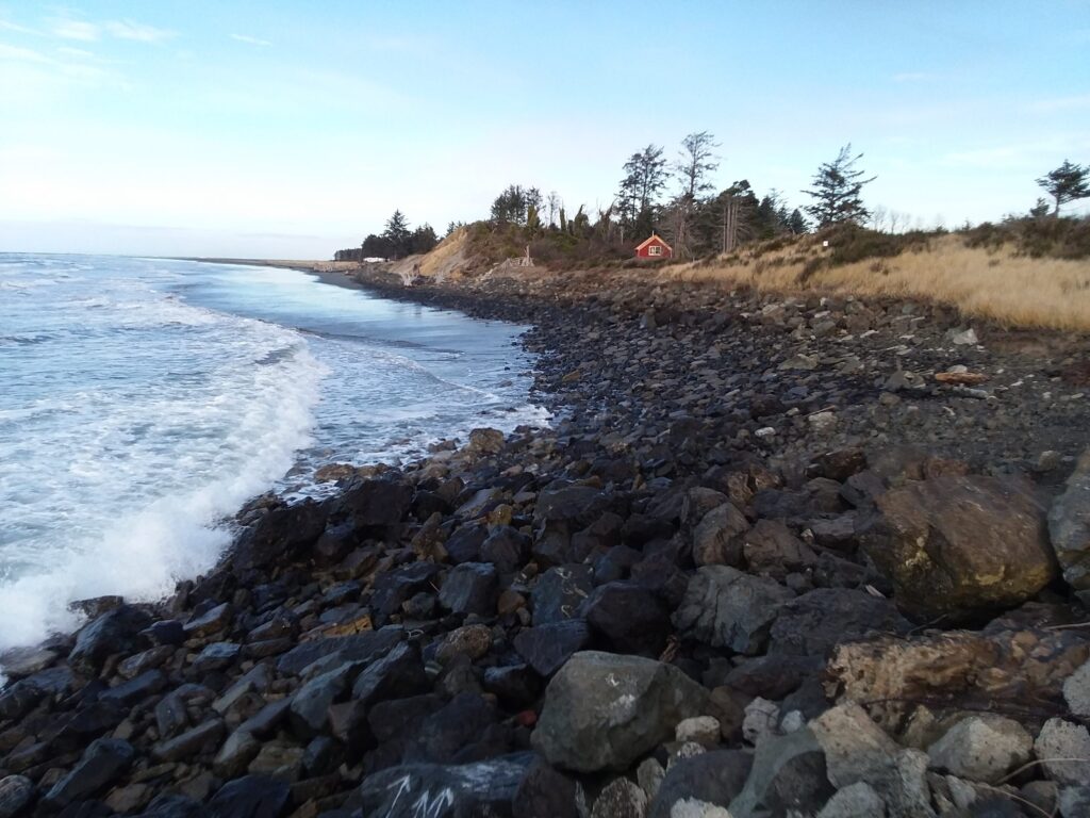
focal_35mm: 27
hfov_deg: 65.3
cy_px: 409
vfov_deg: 51.4
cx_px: 545
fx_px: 850
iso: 50
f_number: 1.9
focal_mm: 2.91
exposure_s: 1/616
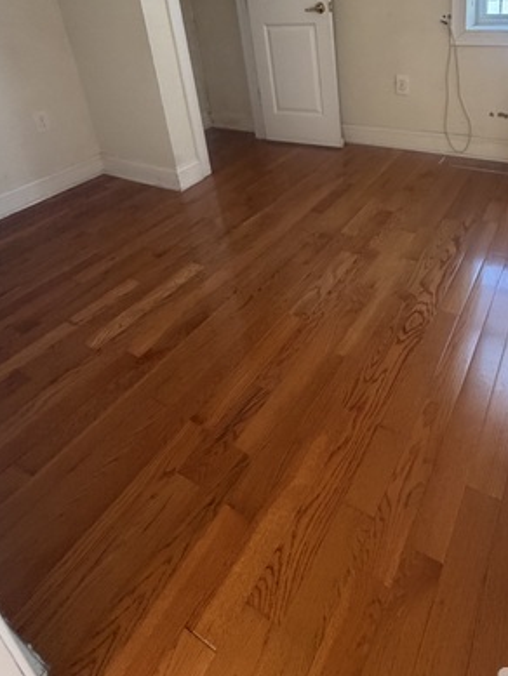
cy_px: 157
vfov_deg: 66.4
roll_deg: +5.2
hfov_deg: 55.5
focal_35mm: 24
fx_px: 469
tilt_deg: -21.2
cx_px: 344
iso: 320
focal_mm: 2.22
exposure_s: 1/90
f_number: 2.2
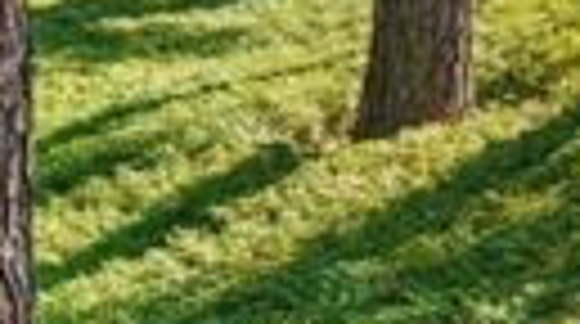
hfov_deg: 12.1
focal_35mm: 150
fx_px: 2303
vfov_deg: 7.4
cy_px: -508
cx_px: -719
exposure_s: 1/30
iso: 100
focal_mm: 24
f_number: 8
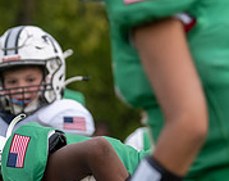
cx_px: -112
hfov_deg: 3.0
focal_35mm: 651
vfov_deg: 2.4
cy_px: 298
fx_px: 4386
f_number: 3.5
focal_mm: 118
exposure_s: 1/1250
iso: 200
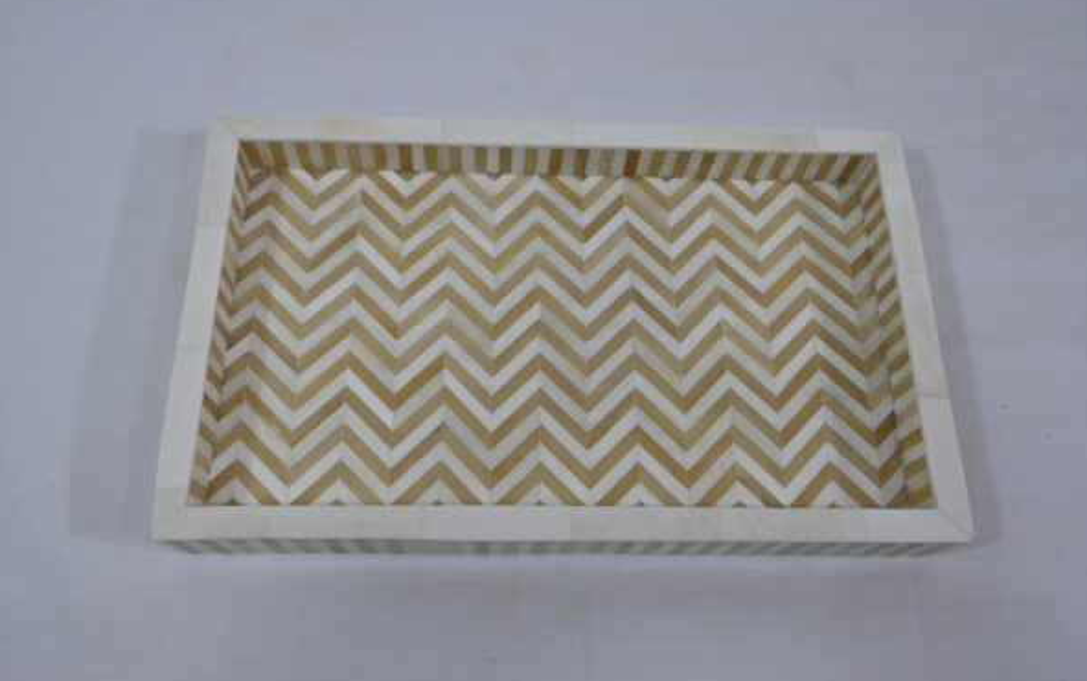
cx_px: 548
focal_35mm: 32
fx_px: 934
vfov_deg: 40.0
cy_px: 354
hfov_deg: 60.4
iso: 500
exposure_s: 1/125
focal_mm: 30.5
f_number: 9
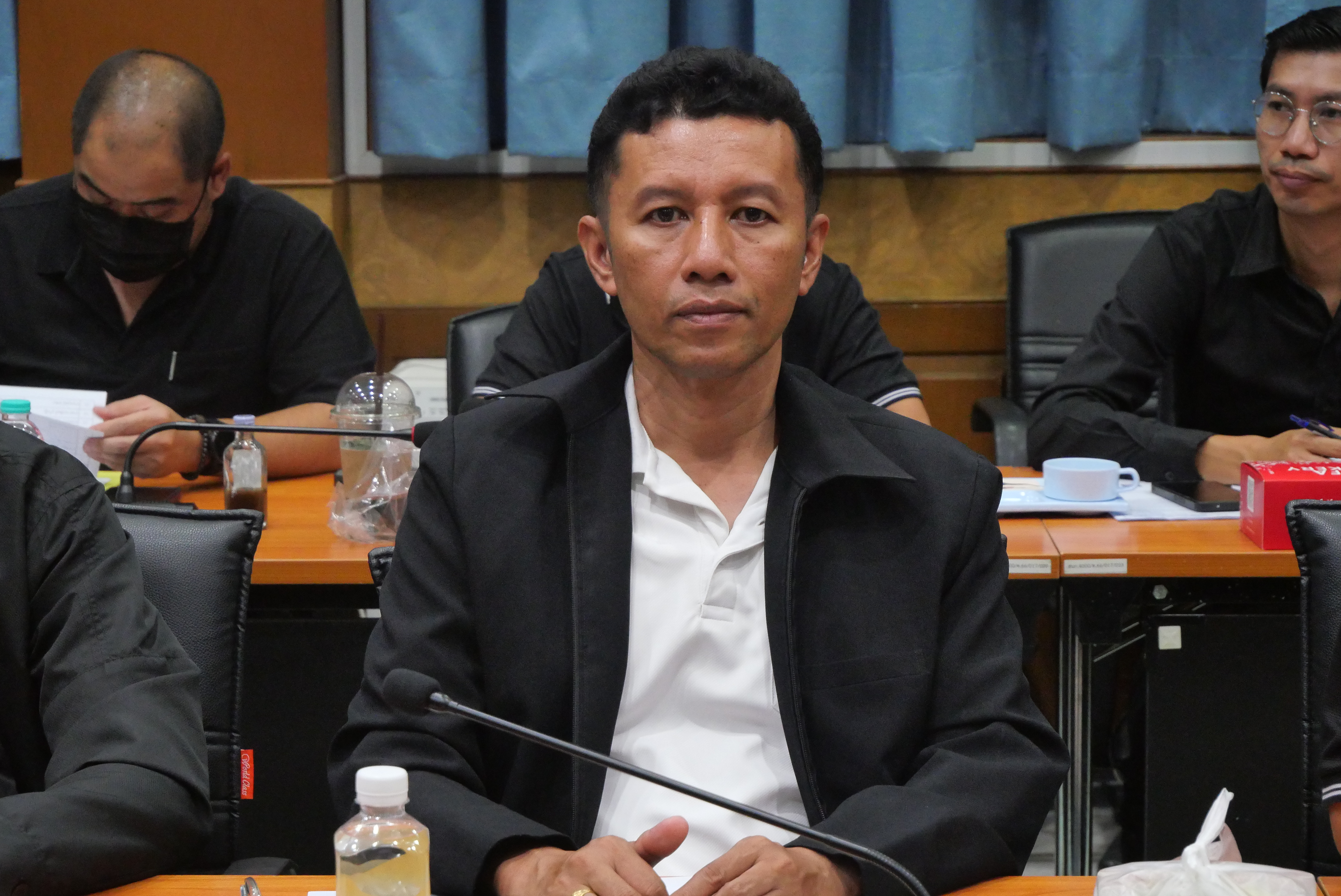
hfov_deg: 17.3
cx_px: 670
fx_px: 4398
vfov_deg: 11.6
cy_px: 448
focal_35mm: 118
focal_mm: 57
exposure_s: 1/100
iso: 3200
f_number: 5.6
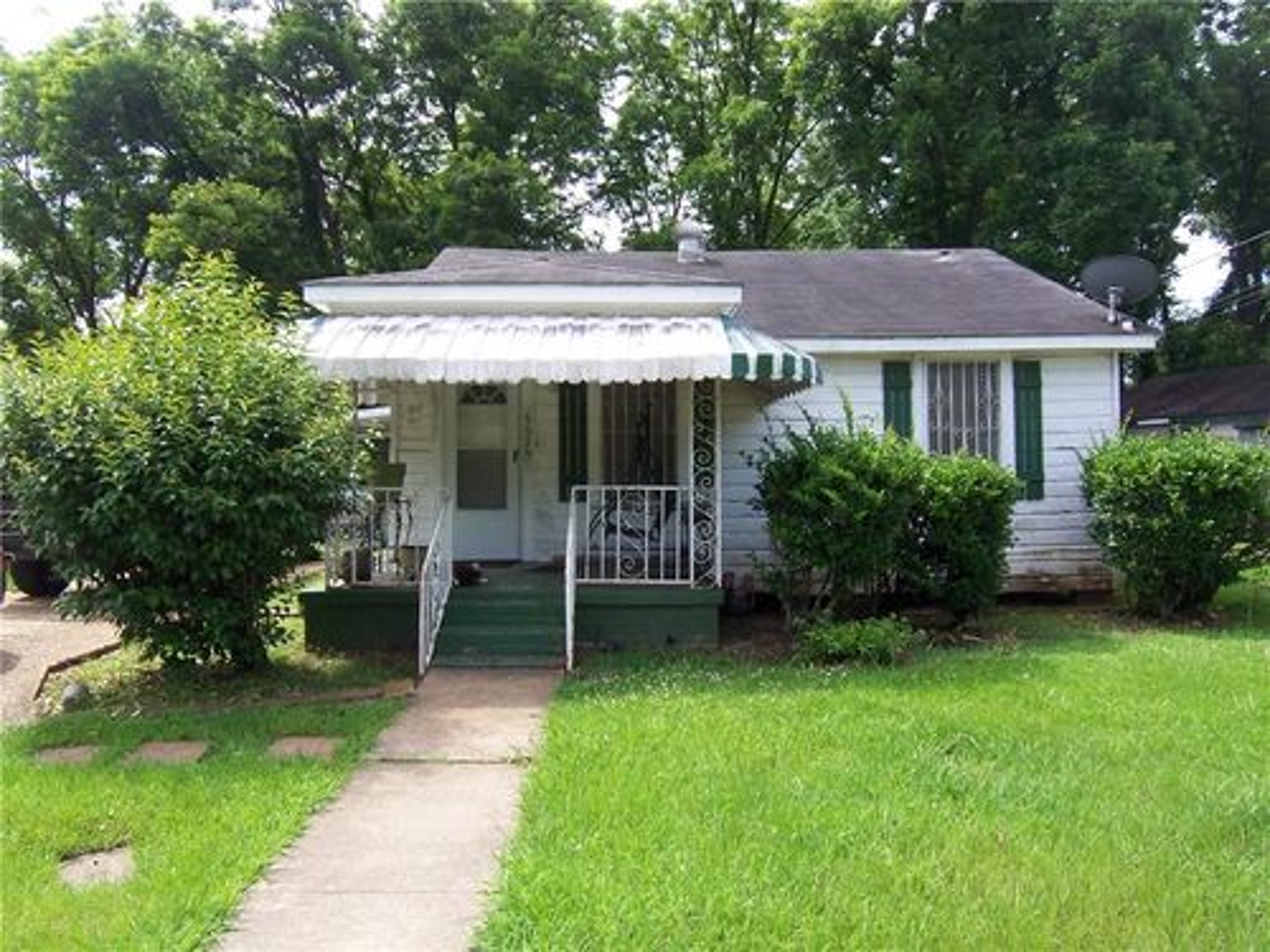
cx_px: 635
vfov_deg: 58.9
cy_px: 476
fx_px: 844
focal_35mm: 23
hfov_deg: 73.9
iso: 64
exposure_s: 1/100
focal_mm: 3.8
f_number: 5.6
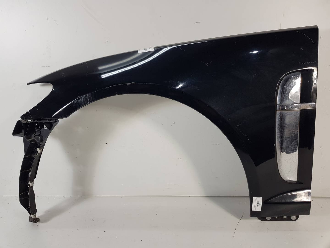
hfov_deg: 67.3
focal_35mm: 26
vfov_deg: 53.1
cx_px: 165
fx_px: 248
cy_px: 124
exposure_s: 1/100
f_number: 1.7
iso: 50
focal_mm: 4.2
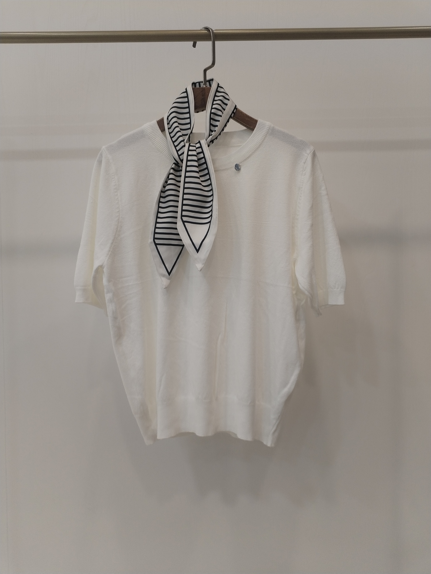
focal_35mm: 29
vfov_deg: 61.7
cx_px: 216
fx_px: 481
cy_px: 287
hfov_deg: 48.2
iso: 158
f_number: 1.8
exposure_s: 1/60
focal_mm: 4.75
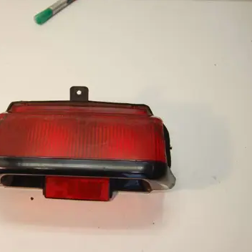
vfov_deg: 31.1
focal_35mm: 55
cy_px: 126
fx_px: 453
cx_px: 63
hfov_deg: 30.6
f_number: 4.5
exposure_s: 1/80
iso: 400
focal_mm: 28
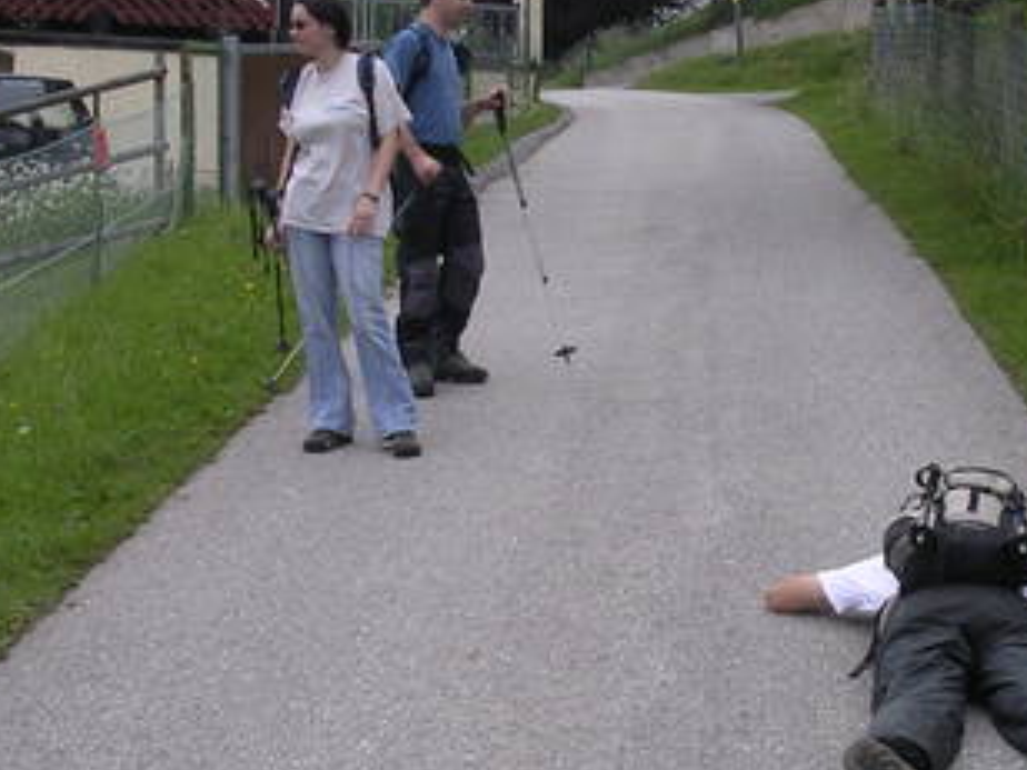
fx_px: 2344
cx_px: 650
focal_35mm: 79
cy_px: 297
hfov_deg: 24.6
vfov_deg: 18.6
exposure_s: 1/243
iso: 100
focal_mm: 5.8
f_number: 5.6
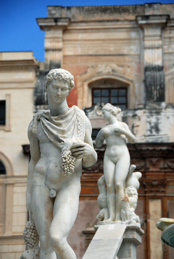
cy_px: 130
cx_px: 87
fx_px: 976
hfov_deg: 10.2
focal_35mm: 135
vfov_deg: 15.2
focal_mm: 90
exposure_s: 1/500
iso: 400
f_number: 5.3
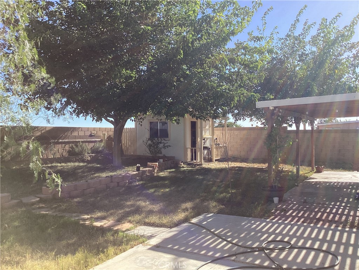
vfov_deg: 45.4
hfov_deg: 58.4
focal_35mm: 31
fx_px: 321
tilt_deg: +0.4
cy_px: 135
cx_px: 180
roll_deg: -0.5
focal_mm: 3.3
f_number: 2.4
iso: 25
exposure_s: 1/791
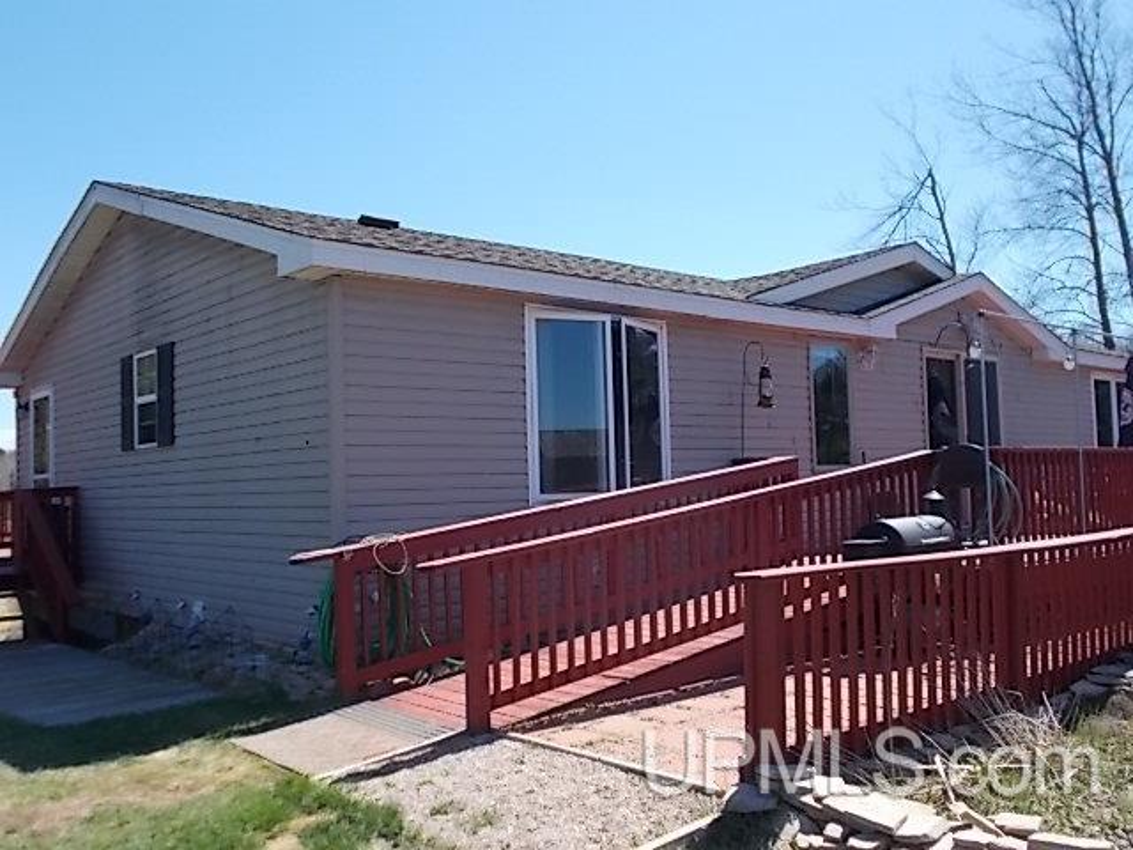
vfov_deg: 41.8
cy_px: 425
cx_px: 566
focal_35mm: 34
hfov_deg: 54.0
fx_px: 1113
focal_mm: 6
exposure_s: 1/80
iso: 80
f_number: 9.2
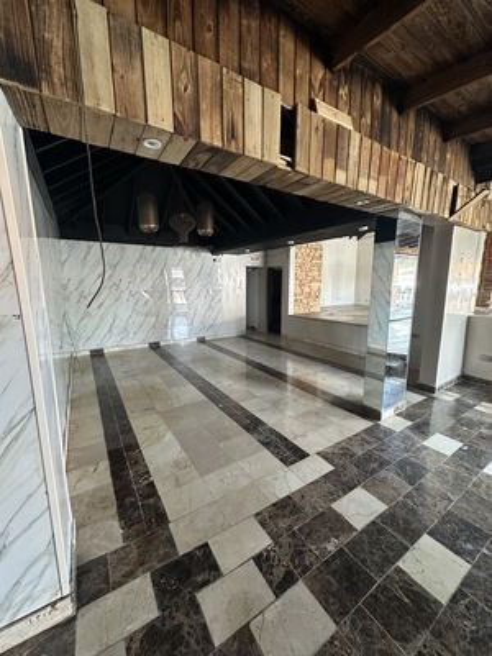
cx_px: 246
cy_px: 328
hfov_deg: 85.7
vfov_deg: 102.1
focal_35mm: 14
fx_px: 265
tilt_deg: -8.9
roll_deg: +0.4
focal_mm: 2.22
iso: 500
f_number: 2.2
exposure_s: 1/60
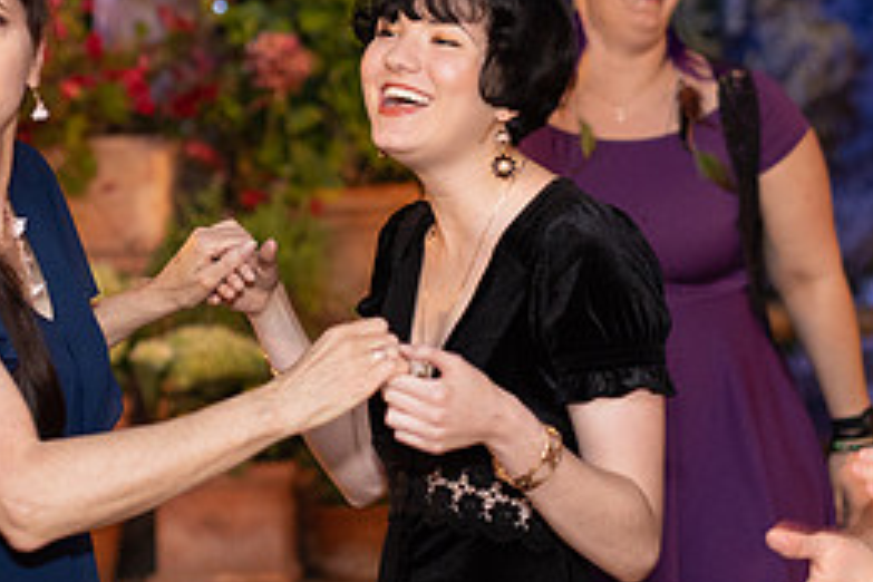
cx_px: 211
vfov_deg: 11.2
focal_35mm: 122
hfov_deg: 16.7
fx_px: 2958
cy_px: 129
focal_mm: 55
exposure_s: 1/200
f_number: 2
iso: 2500
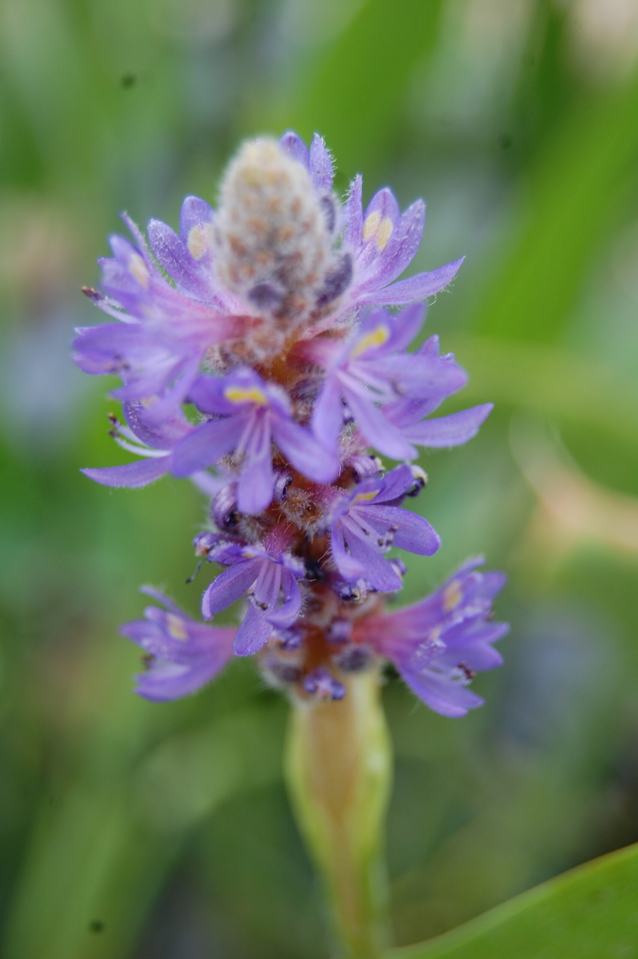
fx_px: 2197
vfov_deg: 24.6
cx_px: 319
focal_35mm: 82
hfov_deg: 16.5
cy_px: 480
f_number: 5.6
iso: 200
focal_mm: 55
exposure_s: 1/125
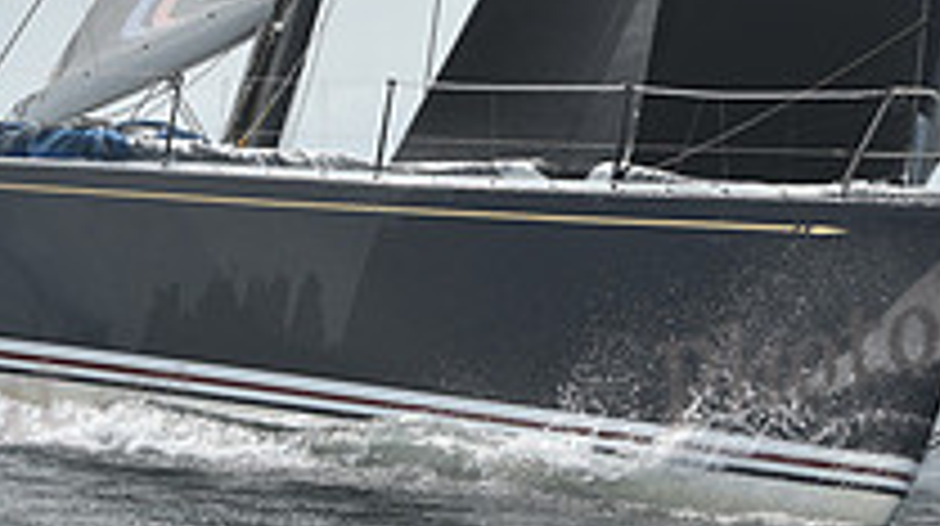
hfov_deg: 10.6
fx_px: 5079
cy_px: 146
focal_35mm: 204
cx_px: 427
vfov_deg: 5.9
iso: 200
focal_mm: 70
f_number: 7.1
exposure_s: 1/1250
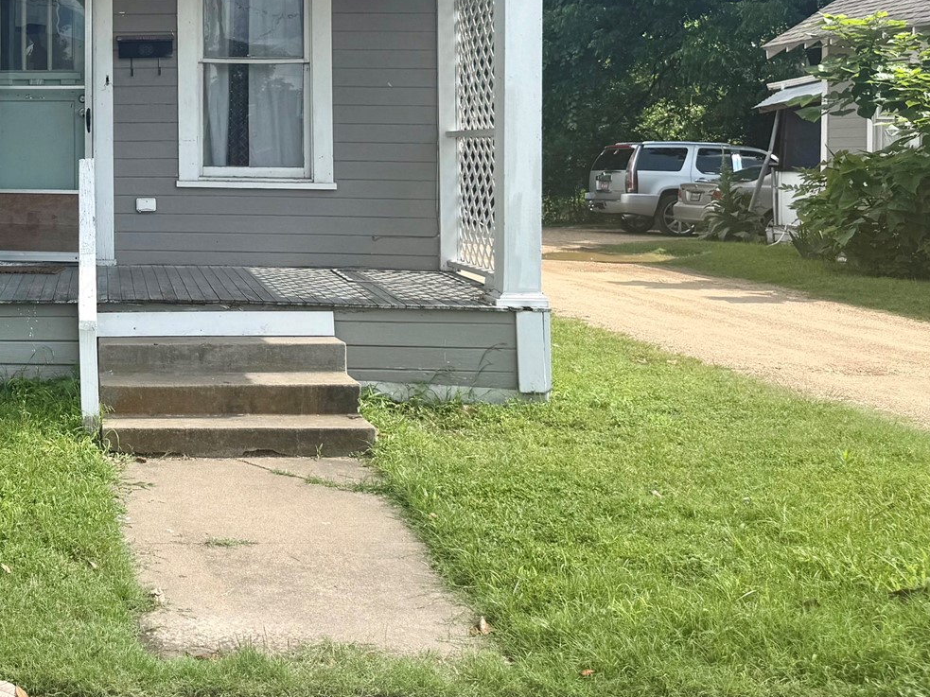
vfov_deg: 28.4
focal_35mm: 50
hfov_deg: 34.7
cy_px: 124
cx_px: 0
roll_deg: +0.0
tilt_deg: +1.2
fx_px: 1343
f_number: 1.78
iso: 80
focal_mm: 6.76
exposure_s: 1/2232
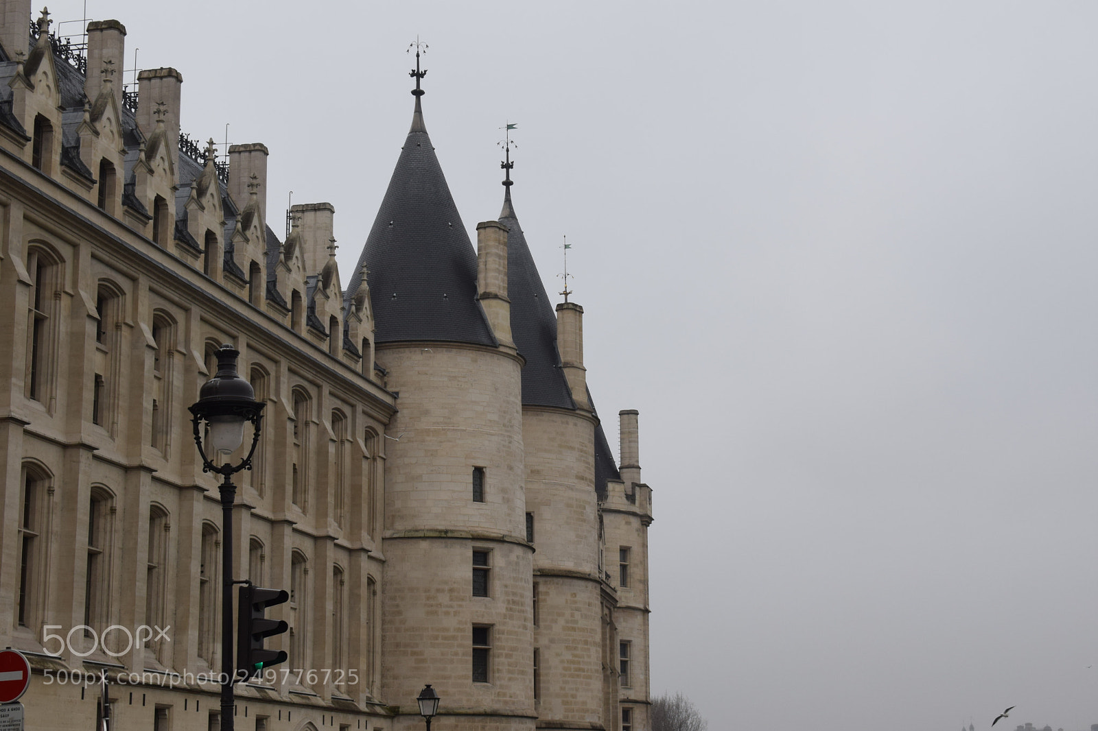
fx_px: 1921
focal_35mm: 63
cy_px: 366
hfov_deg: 31.9
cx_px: 549
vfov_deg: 21.6
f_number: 7.1
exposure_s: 1/200
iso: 400
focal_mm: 42
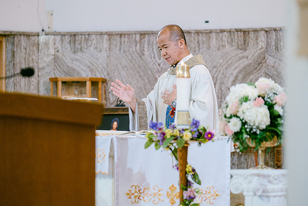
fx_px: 1466
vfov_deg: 8.0
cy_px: 103
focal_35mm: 171
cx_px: 154
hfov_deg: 12.0
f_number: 2.8
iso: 1600
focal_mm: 110.6
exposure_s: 1/80
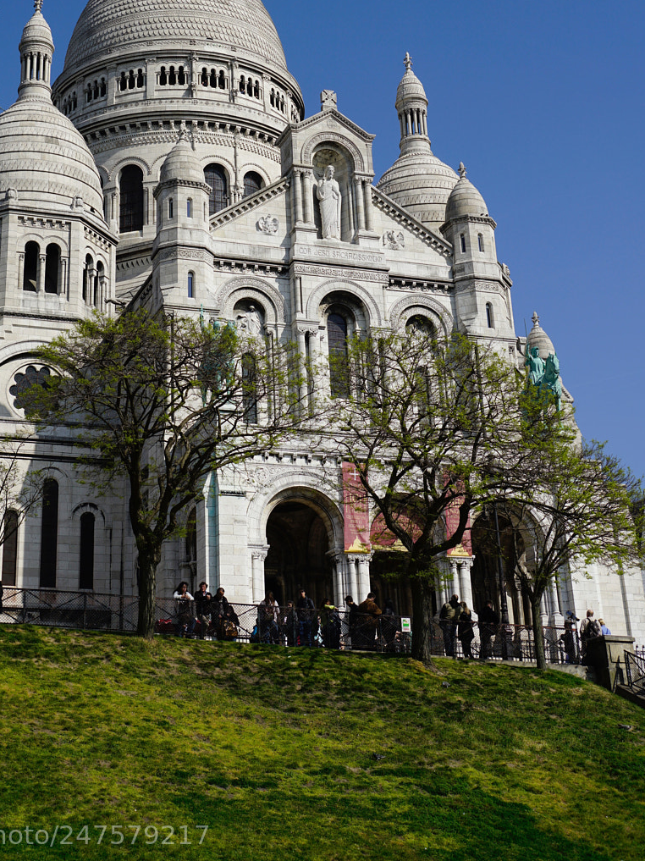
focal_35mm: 56
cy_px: 224
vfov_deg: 33.7
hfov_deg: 26.0
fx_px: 1392
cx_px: 218
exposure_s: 1/800
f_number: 5.6
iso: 100
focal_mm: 37
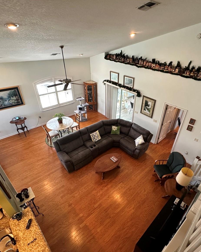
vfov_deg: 83.3
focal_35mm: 19
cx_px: 118
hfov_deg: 70.3
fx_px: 141
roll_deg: -4.1
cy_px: 130
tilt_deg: -33.5
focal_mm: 2.22
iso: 250
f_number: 2.2
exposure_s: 1/60
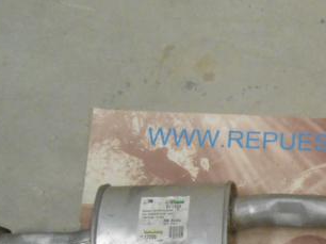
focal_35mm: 68
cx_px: 377
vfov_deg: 20.1
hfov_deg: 25.9
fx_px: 640
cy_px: 302
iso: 400
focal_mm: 4.6
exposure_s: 1/30
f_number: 3.5
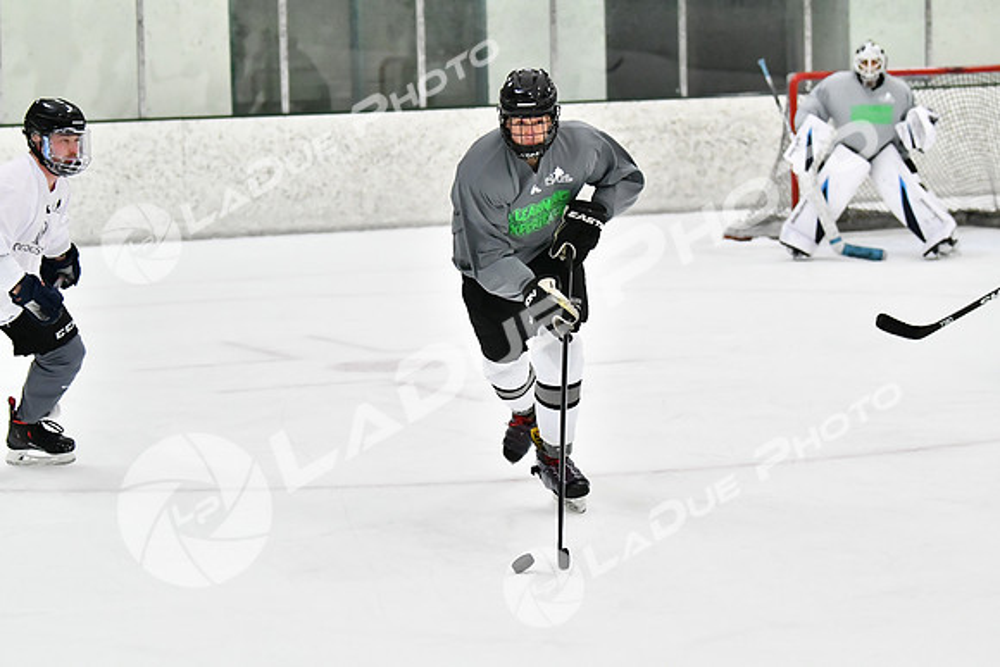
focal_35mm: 129
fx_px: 3584
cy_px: 334
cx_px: 500
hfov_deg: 15.9
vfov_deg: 10.6
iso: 6400
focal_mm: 86
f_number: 2.8
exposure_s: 1/2000
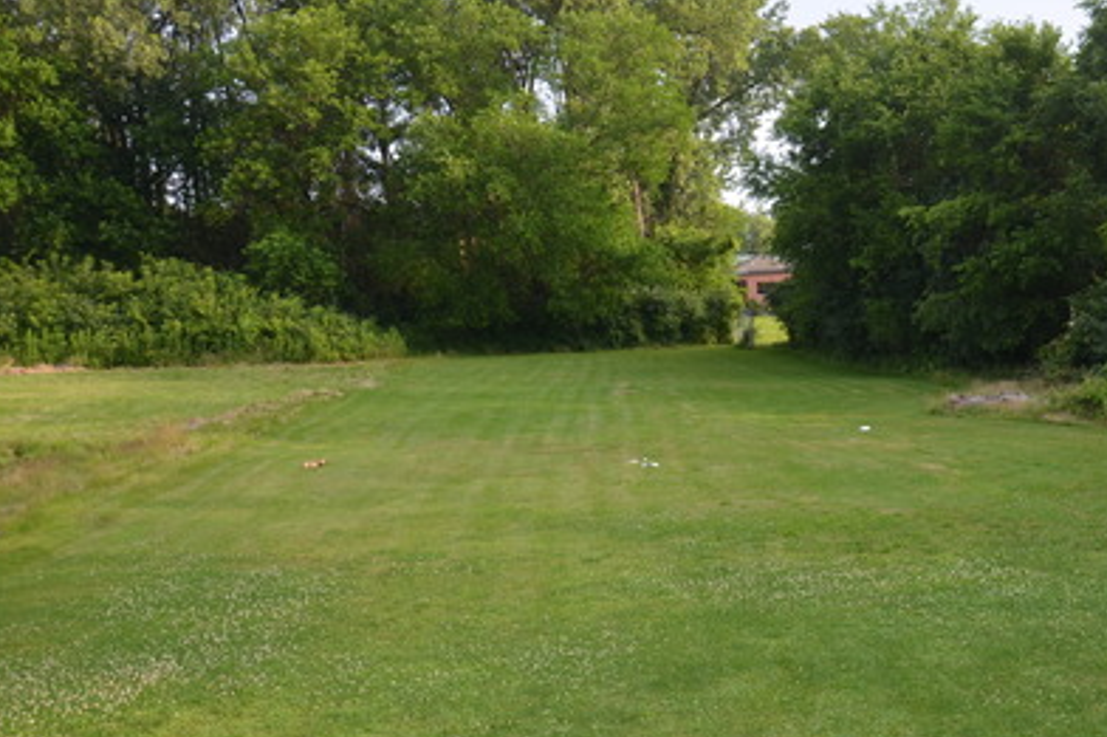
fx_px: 1352
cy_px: 361
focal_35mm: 44
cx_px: 867
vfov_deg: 30.5
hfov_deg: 42.7
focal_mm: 18
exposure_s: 1/250
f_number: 4
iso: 125
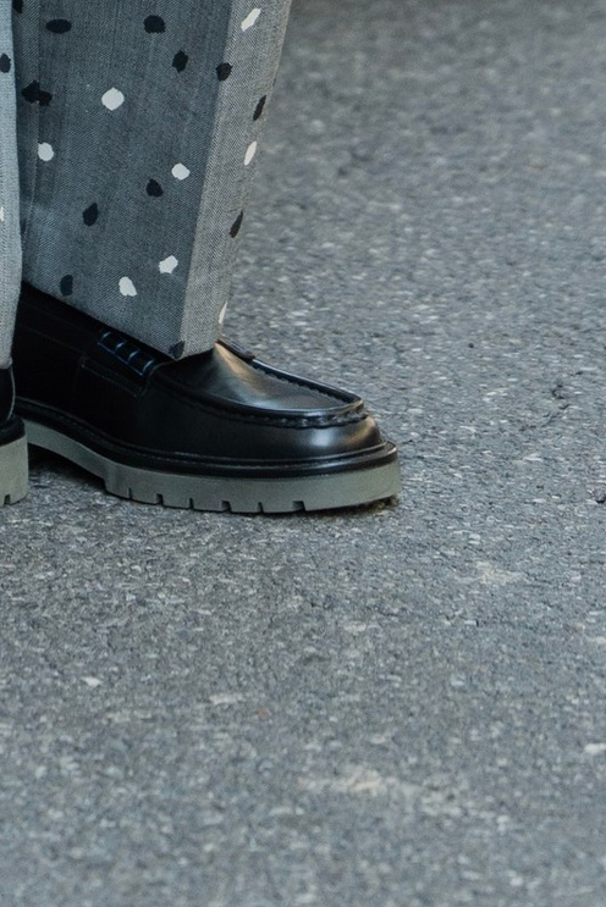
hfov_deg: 2.7
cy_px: -1386
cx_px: 115
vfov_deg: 4.0
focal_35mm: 501
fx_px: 12637
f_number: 3.2
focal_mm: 97
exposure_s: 1/500
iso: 640
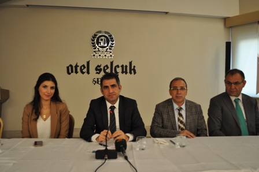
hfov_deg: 57.3
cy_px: 86
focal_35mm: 33
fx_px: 237
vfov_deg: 39.9
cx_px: 130
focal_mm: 22
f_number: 4
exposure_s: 1/60
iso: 640
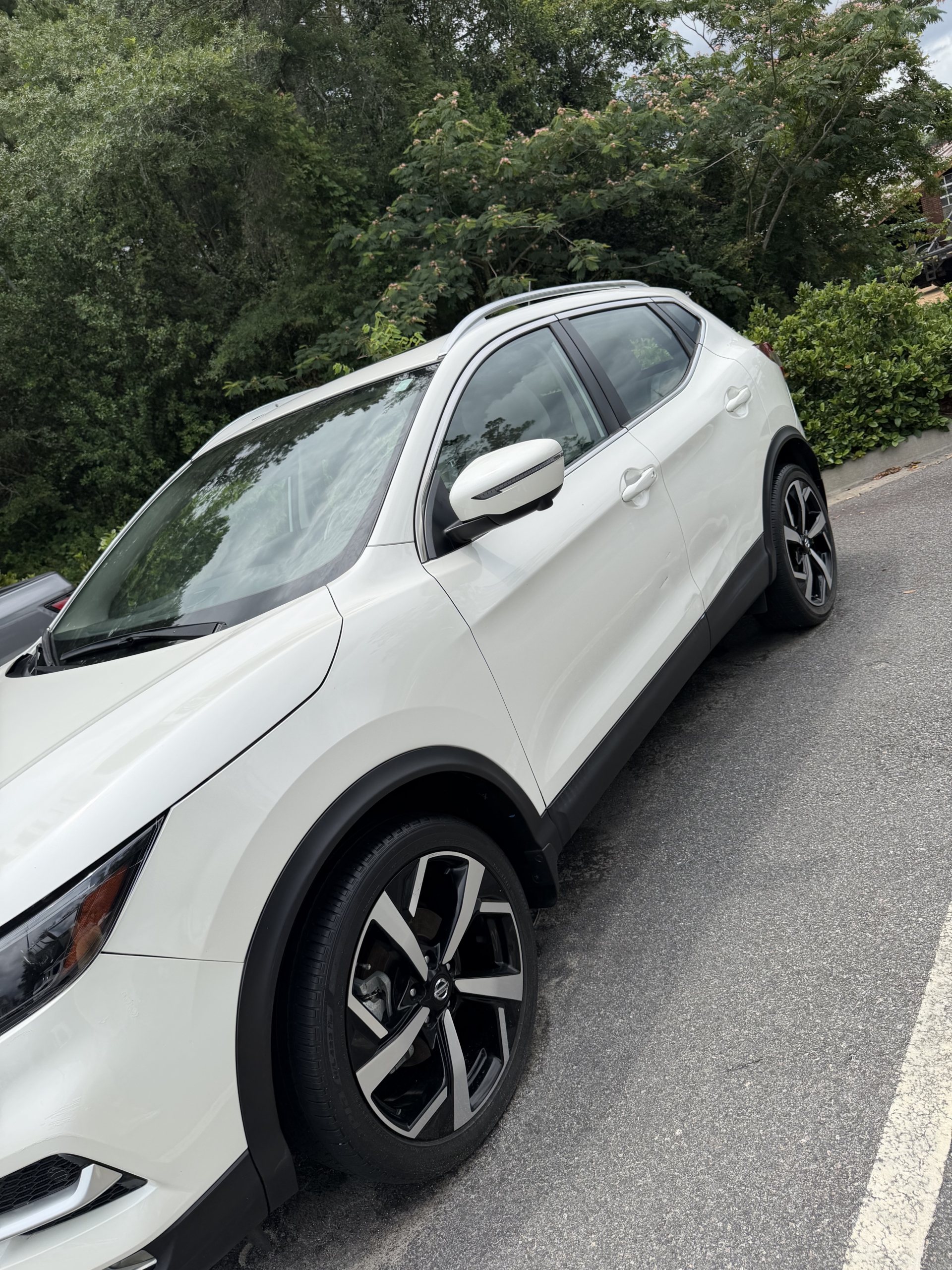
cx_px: 476
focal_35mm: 24
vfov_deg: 71.6
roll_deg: +19.4
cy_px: 635
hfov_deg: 56.8
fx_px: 880
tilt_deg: -15.8
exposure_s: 1/4975
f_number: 1.78
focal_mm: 6.76
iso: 80
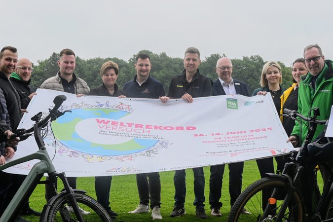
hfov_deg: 31.3
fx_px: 592
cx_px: 124
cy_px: 151
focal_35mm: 64
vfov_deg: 21.1
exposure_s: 1/500
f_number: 3.8
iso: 100
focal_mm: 24
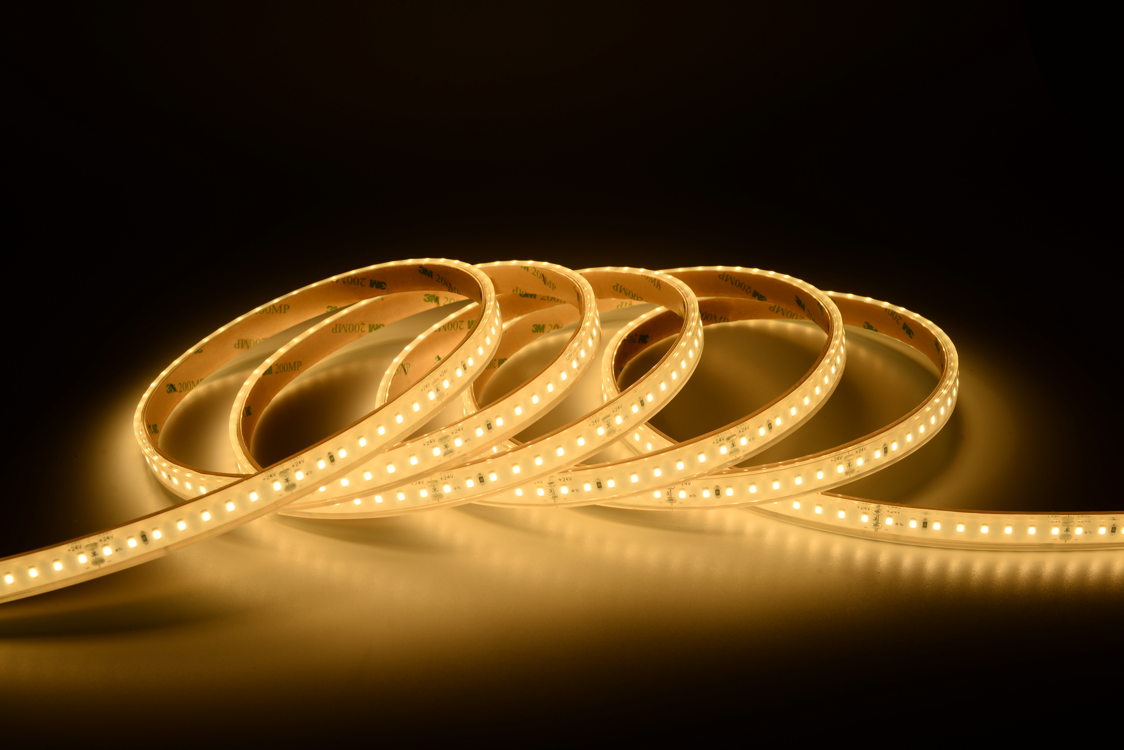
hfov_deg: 38.2
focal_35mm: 52
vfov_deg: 26.0
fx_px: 1624
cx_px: 562
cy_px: 375
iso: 100
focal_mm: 52
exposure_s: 1/100
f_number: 13
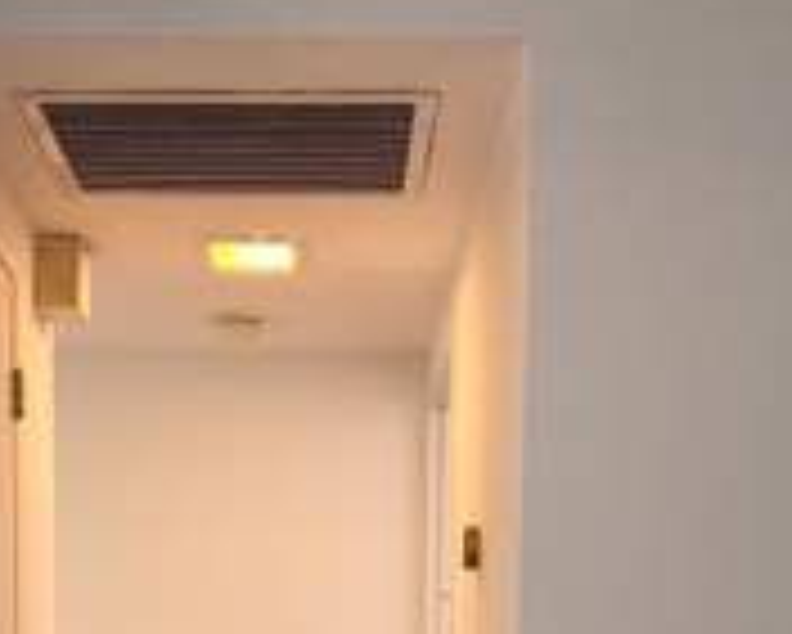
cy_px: 746
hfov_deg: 29.5
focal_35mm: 64
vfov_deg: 22.2
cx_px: 306
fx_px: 1501
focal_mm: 6.76
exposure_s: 1/60
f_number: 1.78
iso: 160
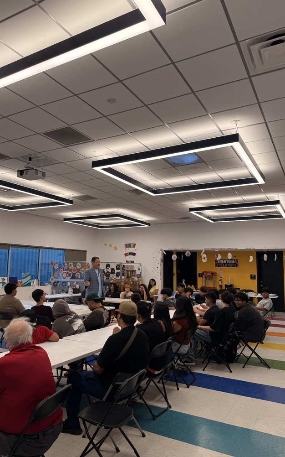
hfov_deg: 47.5
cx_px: 131
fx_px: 323
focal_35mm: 26
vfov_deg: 70.4
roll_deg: -1.5
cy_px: 230
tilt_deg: +6.7
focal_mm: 6.76
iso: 80
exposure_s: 1/210
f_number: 1.78
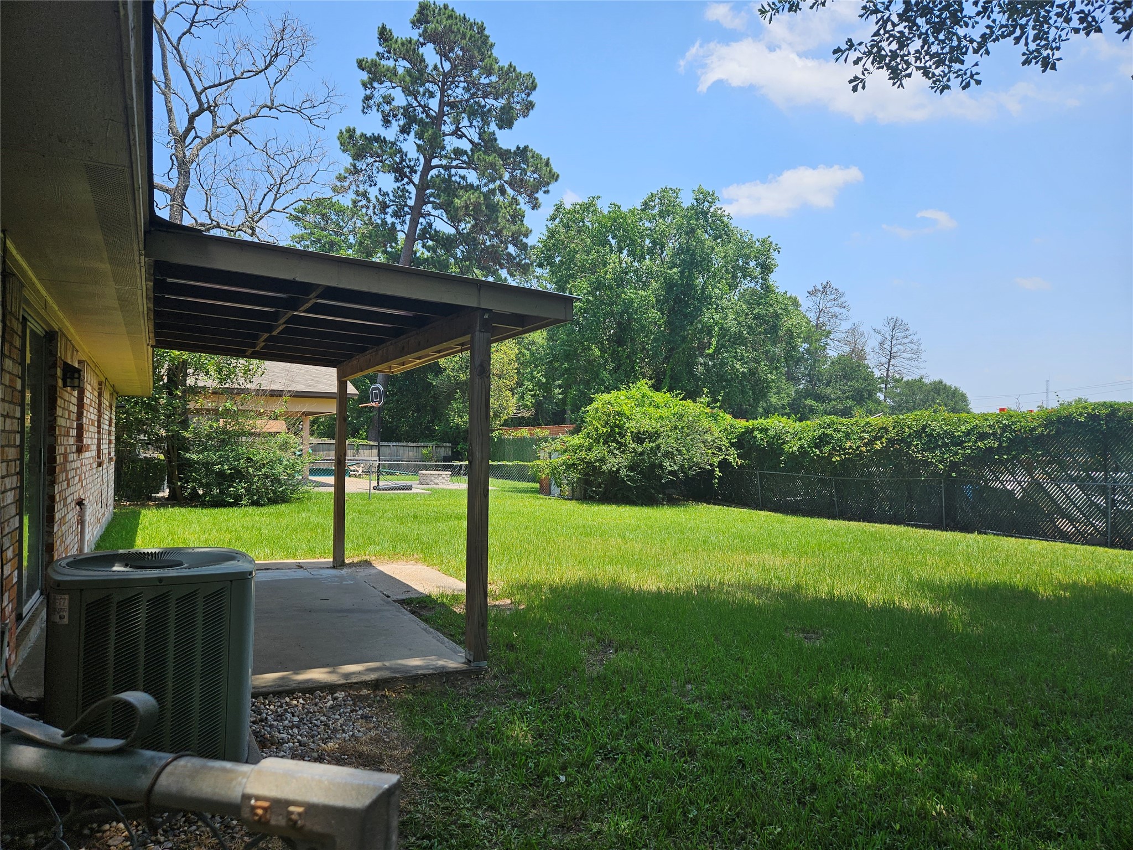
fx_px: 753
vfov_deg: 58.9
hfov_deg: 73.9
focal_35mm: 23
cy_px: 425
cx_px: 566
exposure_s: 1/1182
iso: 25
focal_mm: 5.4
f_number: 1.8
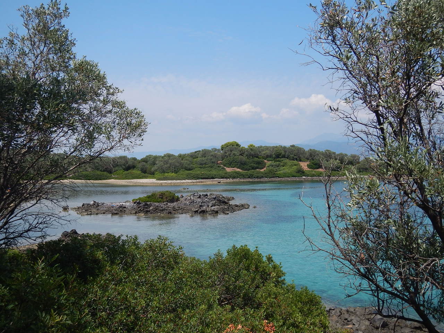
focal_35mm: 33
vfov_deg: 42.9
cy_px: 166
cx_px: 222
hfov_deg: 55.4
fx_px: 423
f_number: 3.9
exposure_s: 1/1250
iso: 125
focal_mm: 5.9
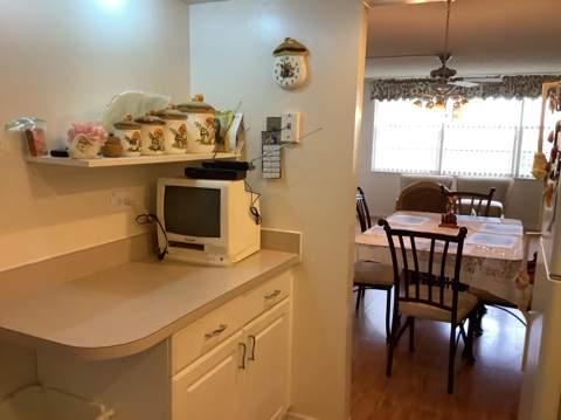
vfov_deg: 45.4
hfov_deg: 58.4
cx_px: 280
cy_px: 210
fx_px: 502
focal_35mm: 31
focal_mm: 3.3
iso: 250
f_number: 2.4
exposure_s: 1/60
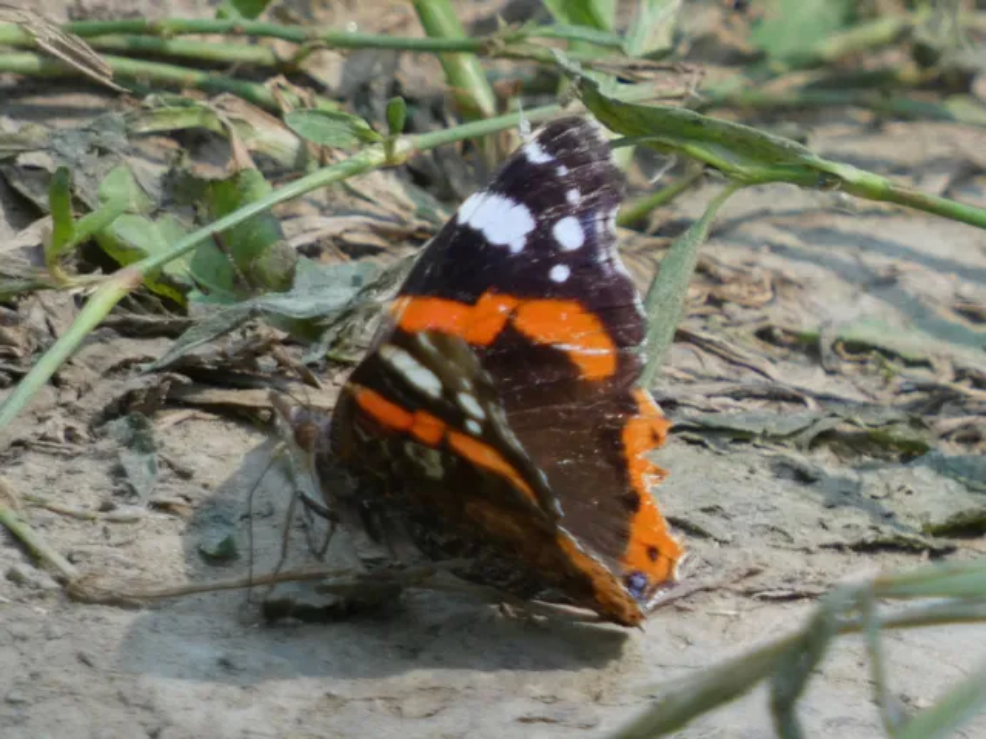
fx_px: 34181
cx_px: 493
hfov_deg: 1.7
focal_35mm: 1200
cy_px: 370
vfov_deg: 1.2
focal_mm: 215
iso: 160
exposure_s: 1/125
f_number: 5.9
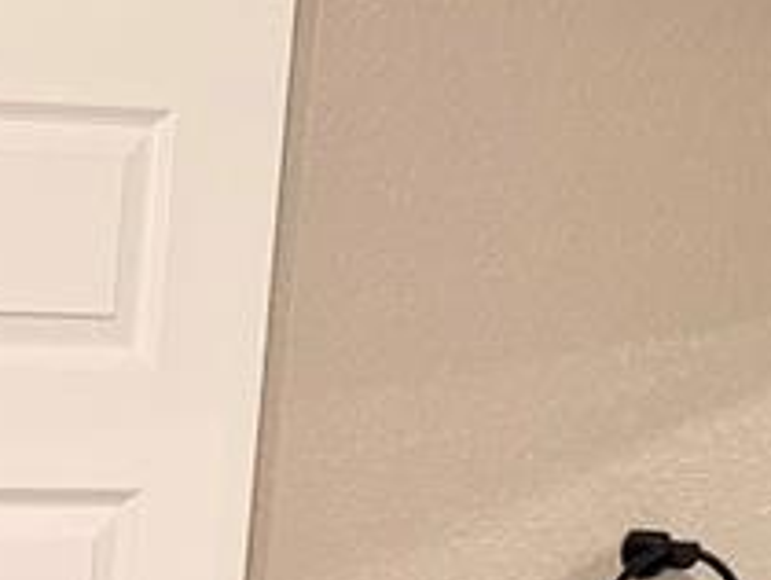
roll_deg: -0.2
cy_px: 1105
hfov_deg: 14.3
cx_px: -731
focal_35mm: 117
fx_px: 2609
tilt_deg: -12.6
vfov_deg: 11.6
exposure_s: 1/60
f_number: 1.78
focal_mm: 6.76
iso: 250
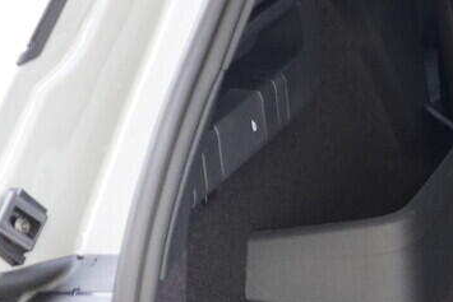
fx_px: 1838
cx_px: 914
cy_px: 306
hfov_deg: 12.4
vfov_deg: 9.3
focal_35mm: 146
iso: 800
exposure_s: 1/40
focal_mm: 24
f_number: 2.8
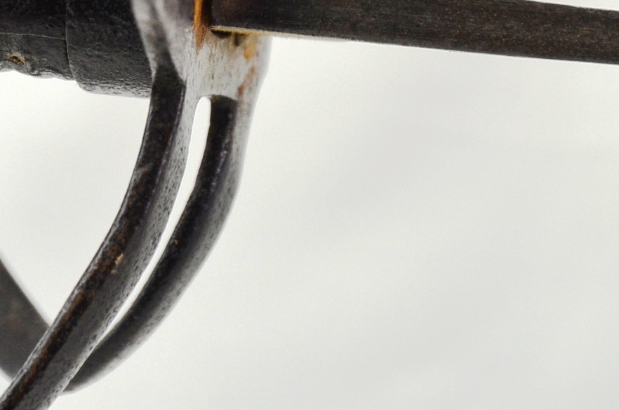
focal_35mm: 565
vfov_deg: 2.4
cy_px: 20
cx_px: 116
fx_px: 9706
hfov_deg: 3.7
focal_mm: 135
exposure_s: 1/250
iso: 560
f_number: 5.6
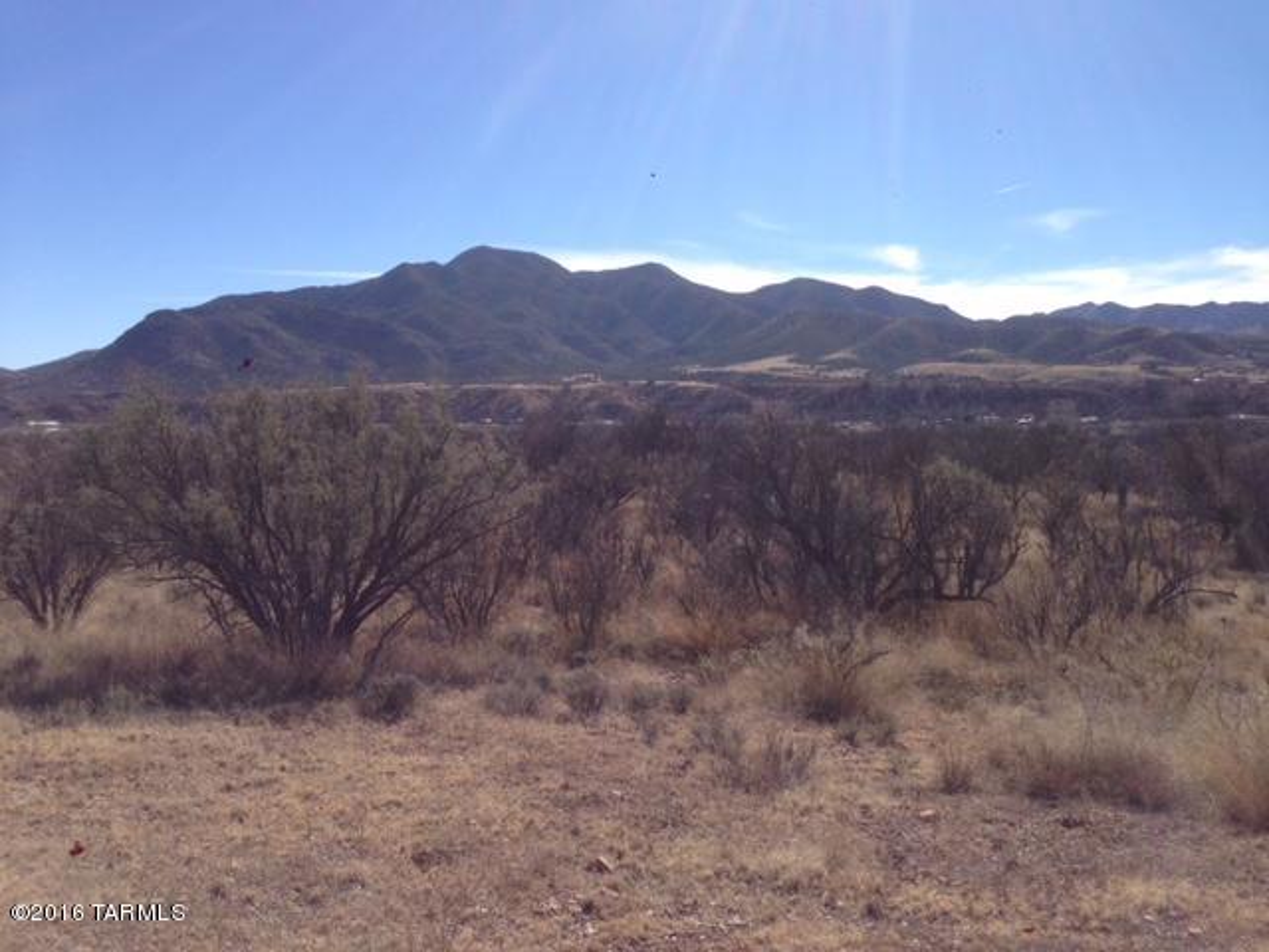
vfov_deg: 42.9
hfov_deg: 55.4
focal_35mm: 33
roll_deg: +0.7
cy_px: 476
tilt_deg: -0.6
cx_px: 634
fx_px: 1210
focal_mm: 4.12
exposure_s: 1/2262
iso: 50
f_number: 2.4
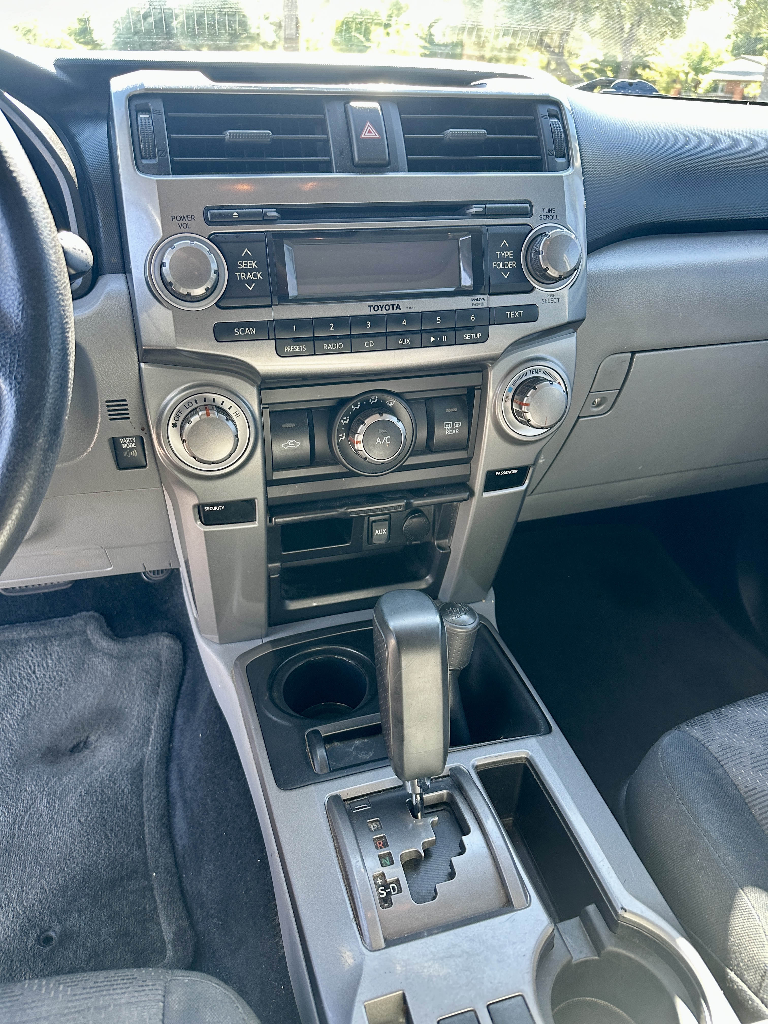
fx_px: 710
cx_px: 384
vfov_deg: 71.6
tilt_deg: -28.1
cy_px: 512
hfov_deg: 56.8
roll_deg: -2.2
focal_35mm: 24
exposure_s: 1/121
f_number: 1.78
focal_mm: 6.86
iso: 160
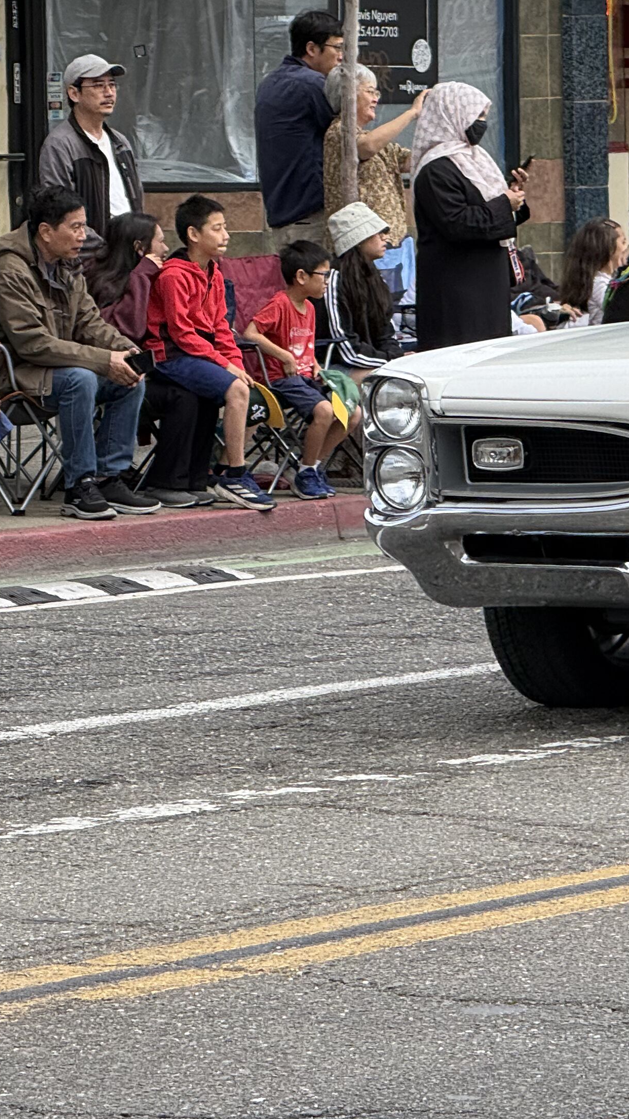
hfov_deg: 5.0
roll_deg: +0.1
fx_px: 7176
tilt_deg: -3.0
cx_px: 921
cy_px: 503
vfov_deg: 8.9
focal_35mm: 242
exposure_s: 1/601
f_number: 2.8
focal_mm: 15.66
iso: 50
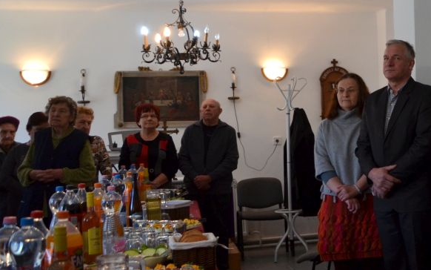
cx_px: 501
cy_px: 89
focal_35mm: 66
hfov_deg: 27.7
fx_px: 775
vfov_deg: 19.7
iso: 400
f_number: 3.5
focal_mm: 18
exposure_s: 1/80
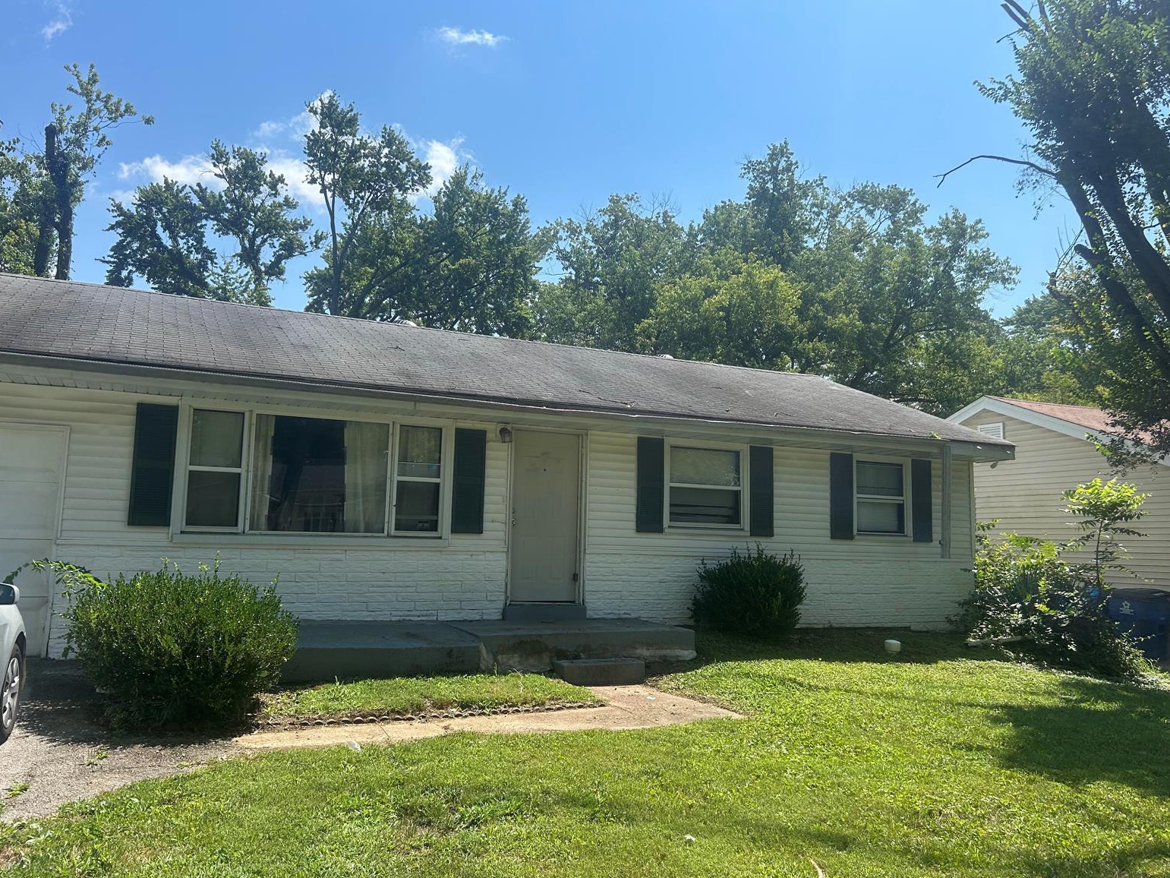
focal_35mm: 27
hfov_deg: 65.3
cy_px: 431
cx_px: 567
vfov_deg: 51.4
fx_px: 913
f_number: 1.5
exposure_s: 1/3704
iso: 50
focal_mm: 5.7
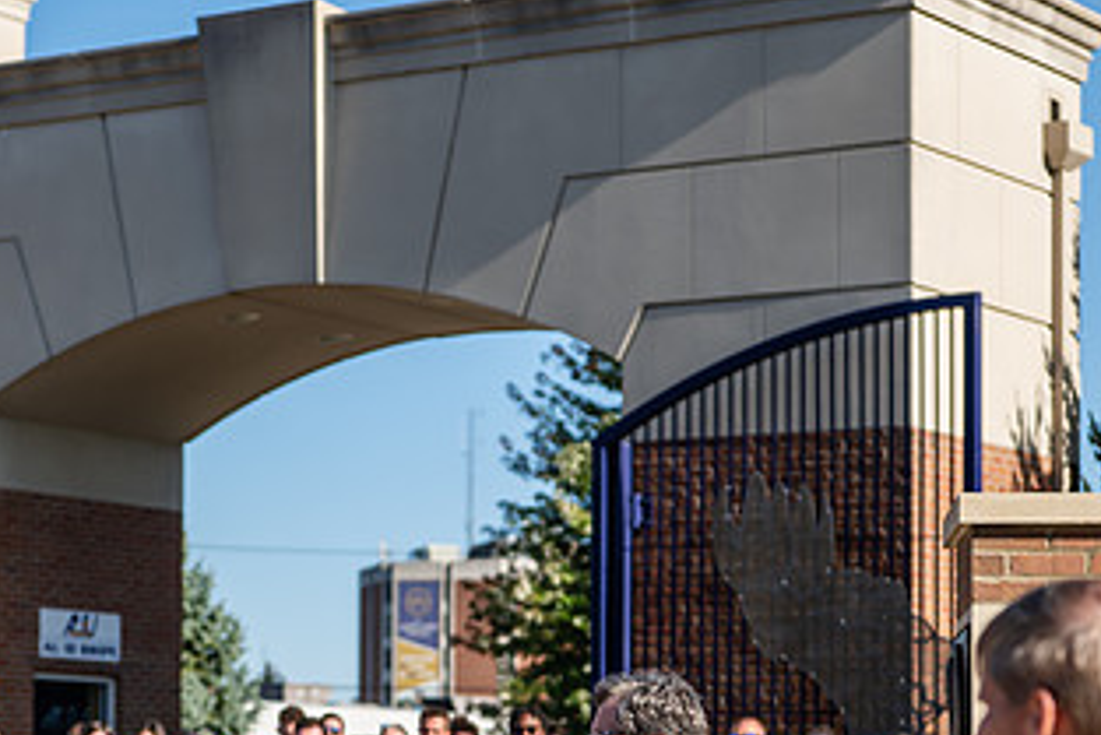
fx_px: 3519
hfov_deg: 17.8
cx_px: 412
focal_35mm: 115
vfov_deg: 11.9
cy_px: 621
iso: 80
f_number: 3.5
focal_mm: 62
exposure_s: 1/640
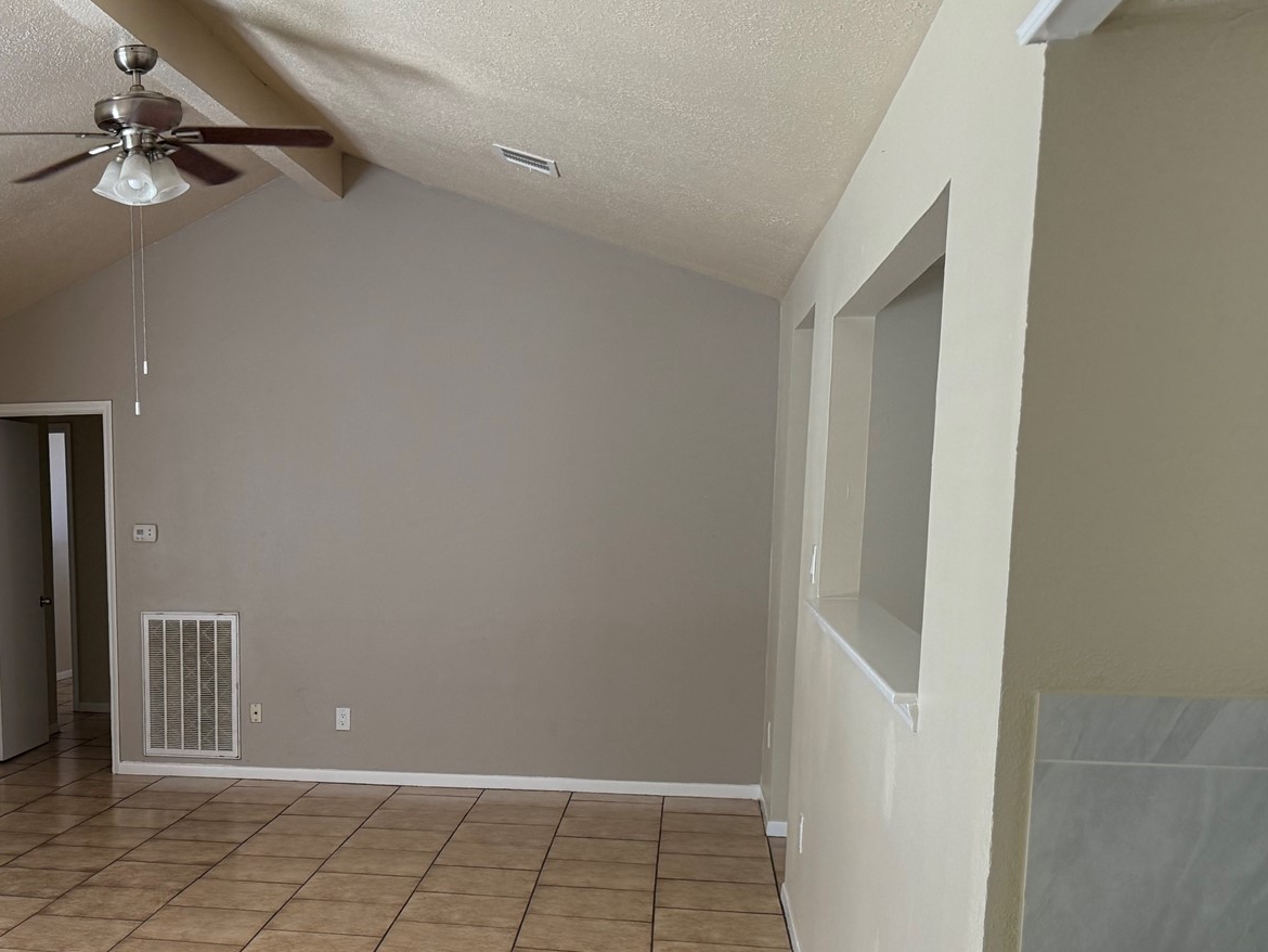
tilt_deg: -7.7
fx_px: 1539
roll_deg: +0.5
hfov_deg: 42.3
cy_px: 711
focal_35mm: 42
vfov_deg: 33.7
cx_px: 212
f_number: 1.78
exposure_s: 1/151
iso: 200
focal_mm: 6.76
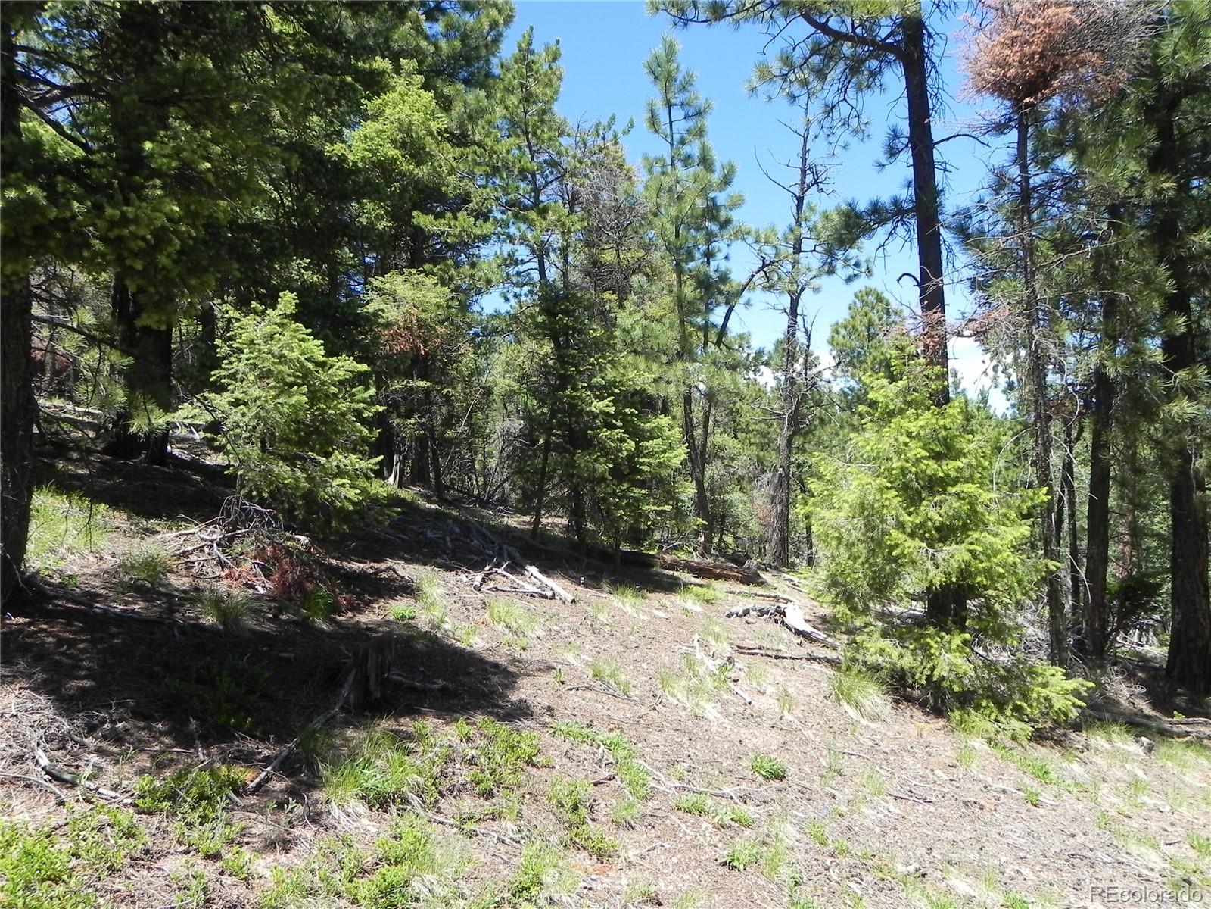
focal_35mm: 26
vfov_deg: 53.1
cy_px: 454
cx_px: 606
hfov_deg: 67.3
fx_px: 910
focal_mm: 4.6
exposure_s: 1/254
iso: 160
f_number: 5.6
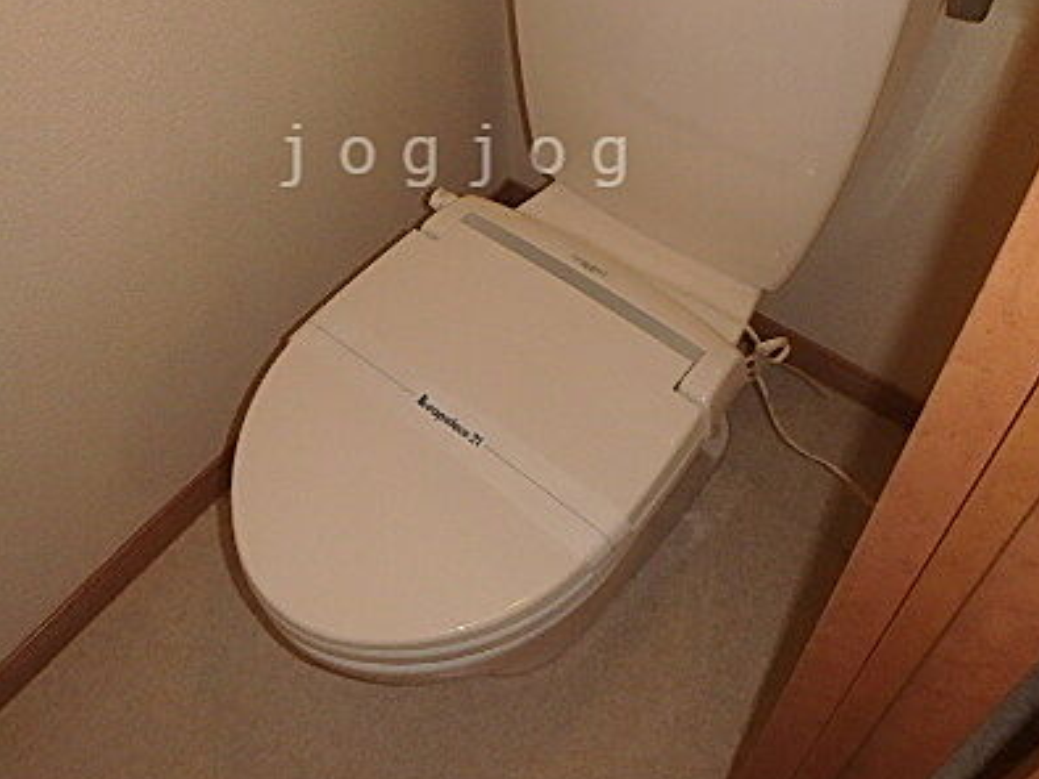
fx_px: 1020
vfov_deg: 40.1
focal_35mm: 34
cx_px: 460
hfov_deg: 53.8
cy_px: 155
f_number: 3.5
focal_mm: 3.7
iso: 400
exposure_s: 1/30
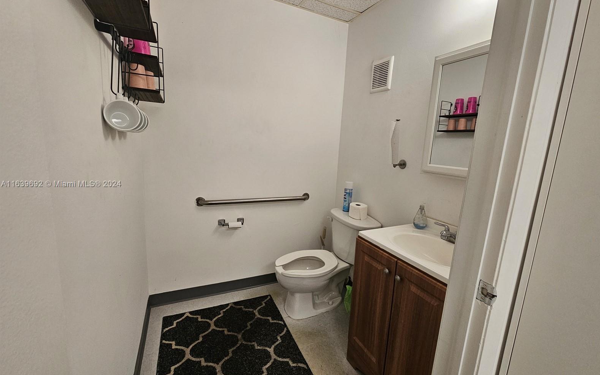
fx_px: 229
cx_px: 304
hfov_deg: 105.3
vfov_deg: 78.6
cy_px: 184
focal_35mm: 14
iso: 250
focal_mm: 2.2
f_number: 2.2
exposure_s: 1/60
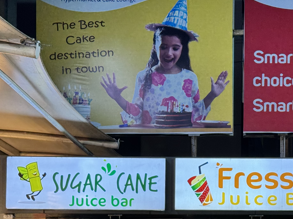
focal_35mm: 106
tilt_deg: +3.1
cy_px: 233
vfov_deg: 13.7
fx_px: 897
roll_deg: +0.2
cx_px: 225
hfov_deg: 18.4
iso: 50
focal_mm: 6.76
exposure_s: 1/50
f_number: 1.78
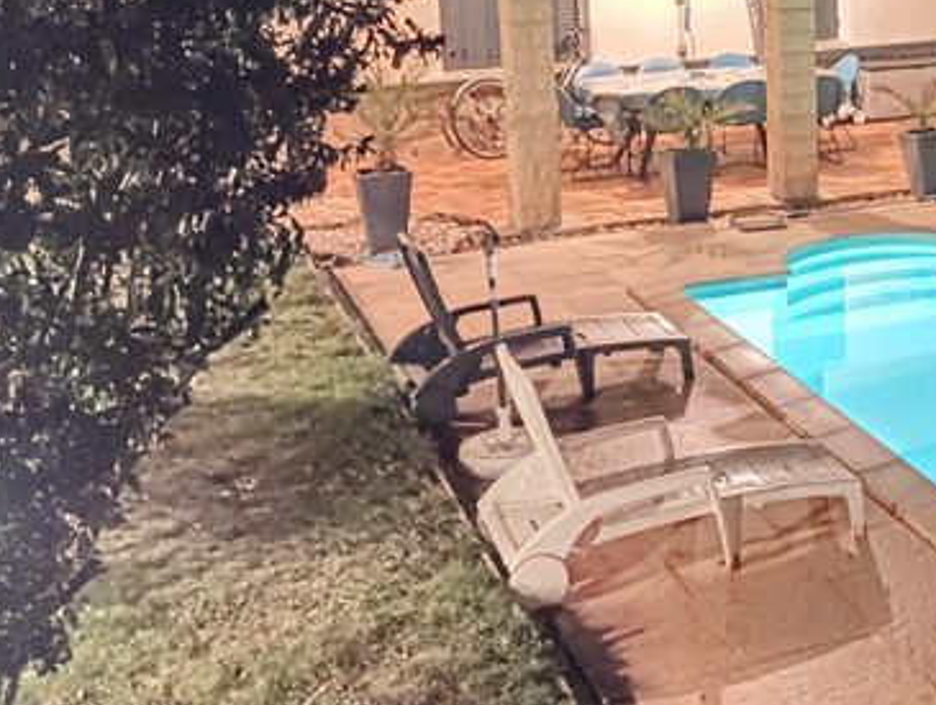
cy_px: 70
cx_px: 982
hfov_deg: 28.4
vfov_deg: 22.8
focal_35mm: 63
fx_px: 1706
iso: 5000
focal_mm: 6.14
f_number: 1.6
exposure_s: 1/25
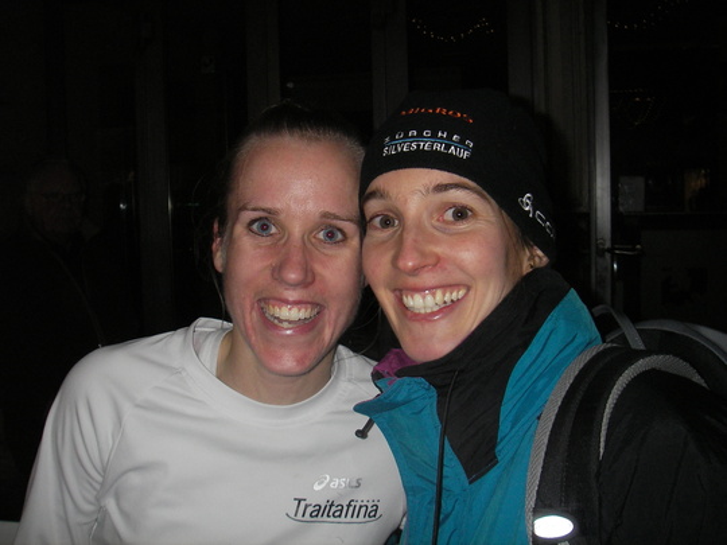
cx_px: 364
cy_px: 272
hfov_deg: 49.0
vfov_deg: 37.7
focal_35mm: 38
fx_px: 798
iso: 100
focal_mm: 6.3
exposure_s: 1/30
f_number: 3.3
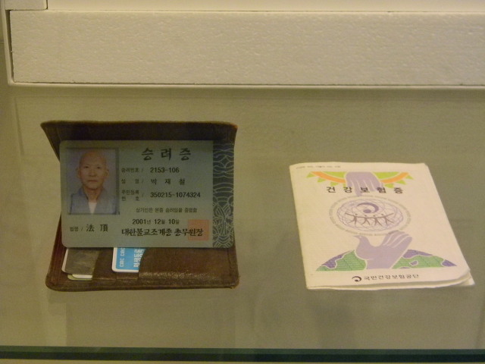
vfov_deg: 21.9
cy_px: 182
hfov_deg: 29.0
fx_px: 939
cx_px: 242
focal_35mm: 67
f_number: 4.3
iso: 200
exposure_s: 1/35
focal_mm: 12.2
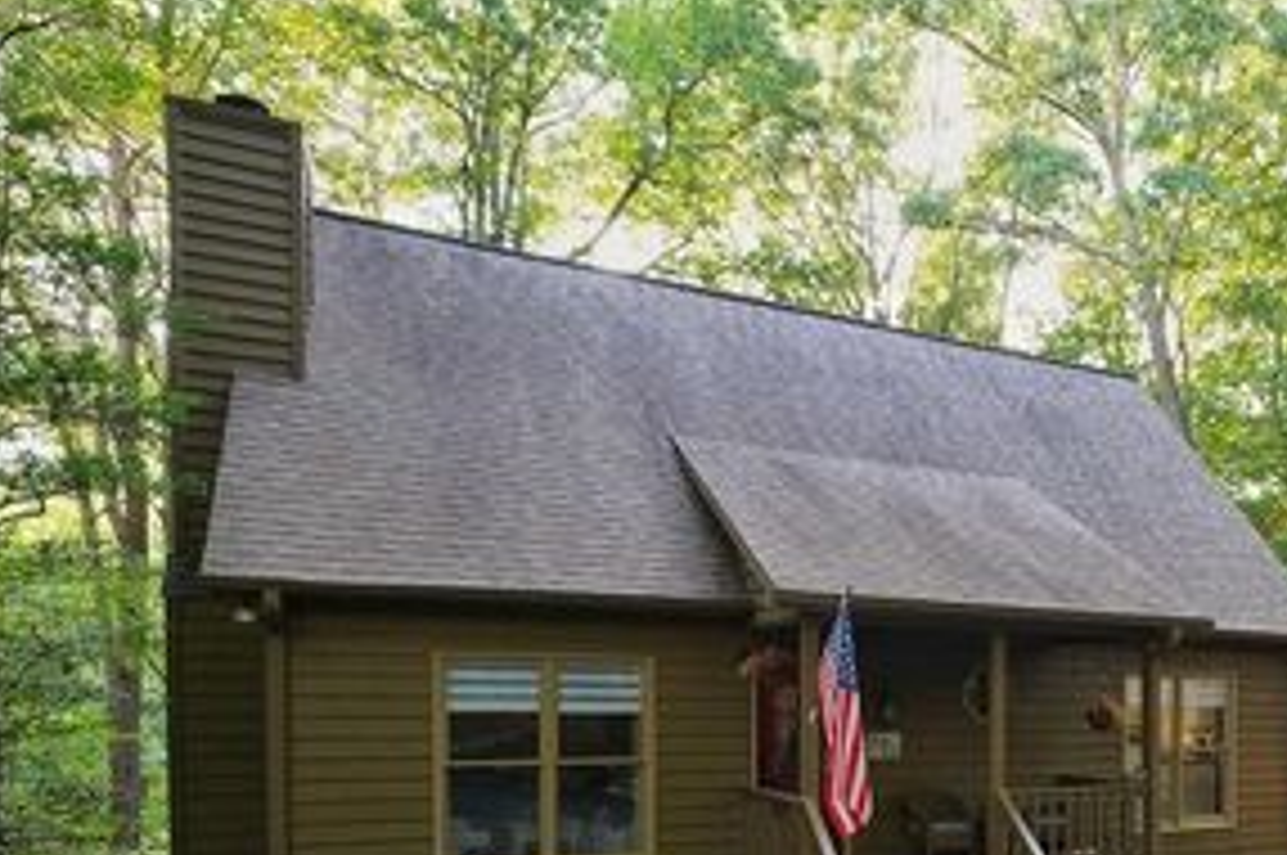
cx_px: 1080
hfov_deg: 56.7
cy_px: 722
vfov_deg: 41.5
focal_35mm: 30
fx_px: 1056
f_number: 3.5
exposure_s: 1/160
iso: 1600
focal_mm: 16.9
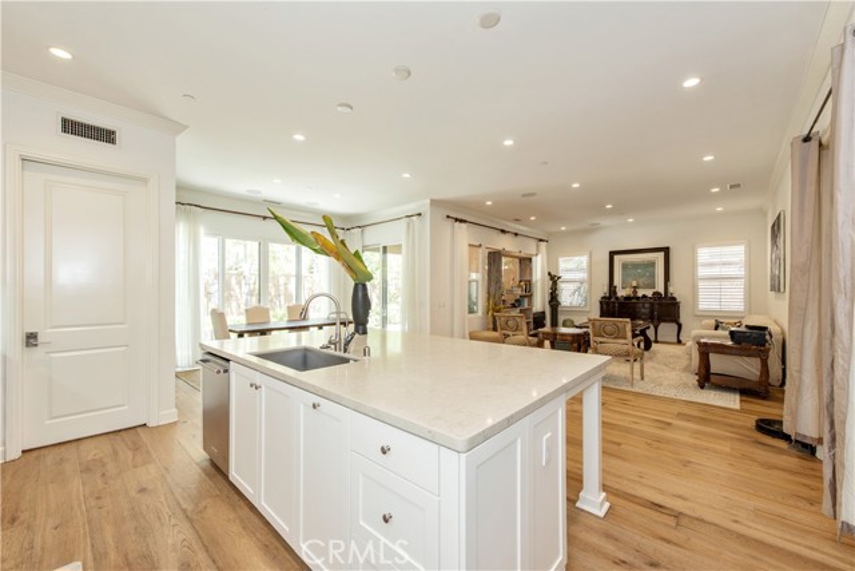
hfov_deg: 104.2
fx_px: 333
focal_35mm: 14
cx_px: 428
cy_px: 286
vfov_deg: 81.2
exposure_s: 1/125
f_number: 5.6
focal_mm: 14
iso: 800
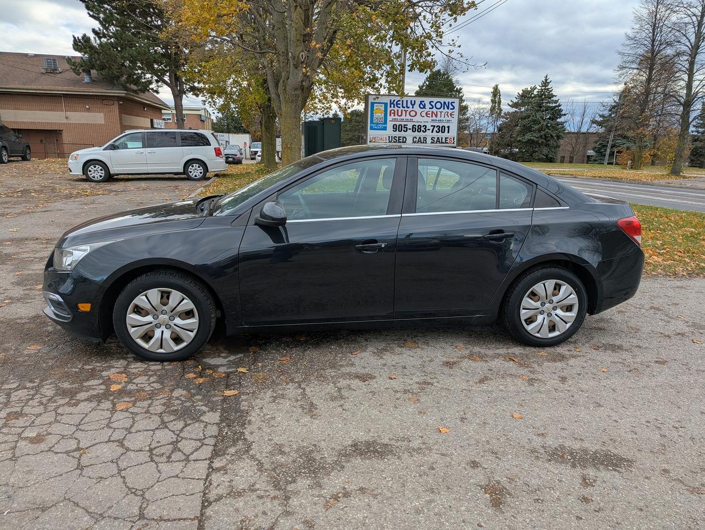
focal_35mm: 24
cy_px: 265
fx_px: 489
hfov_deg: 71.5
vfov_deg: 56.9
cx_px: 352
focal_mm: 6.81
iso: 44
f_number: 1.85
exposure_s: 1/814
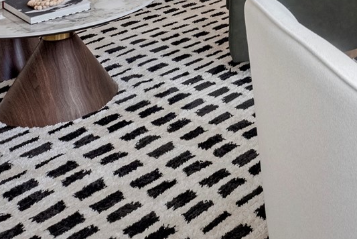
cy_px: -200
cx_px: 374
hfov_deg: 31.8
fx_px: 566
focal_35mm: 57
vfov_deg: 18.3
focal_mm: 14
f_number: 9
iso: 250
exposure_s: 1/15
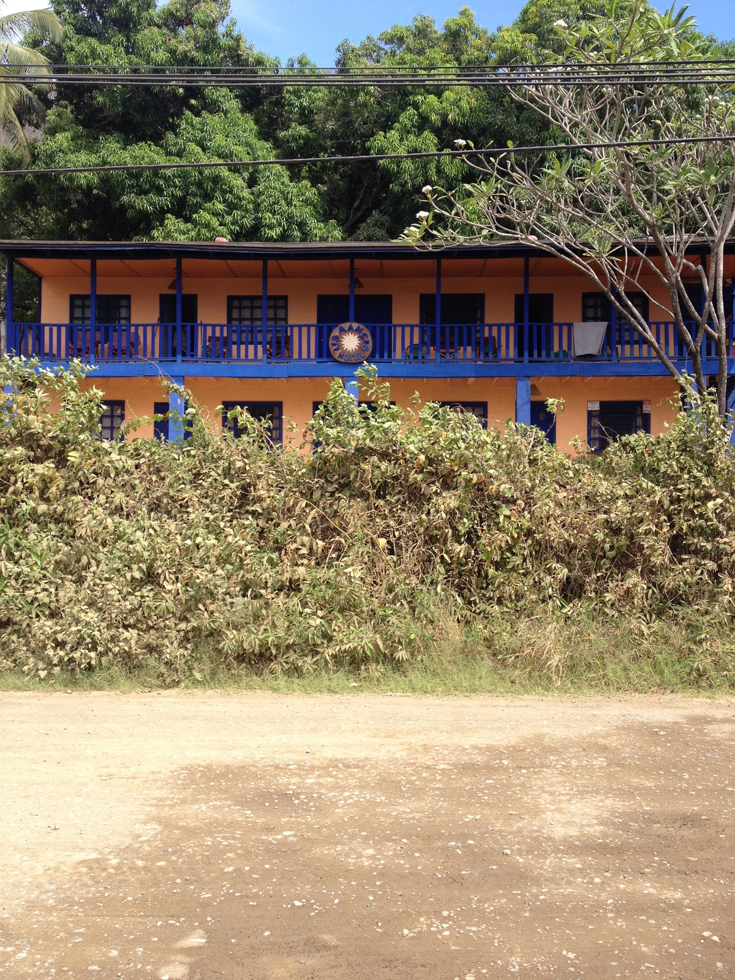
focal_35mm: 35
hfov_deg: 40.7
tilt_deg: +0.4
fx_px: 991
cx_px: 368
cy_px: 490
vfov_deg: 52.6
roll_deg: +1.0
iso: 50
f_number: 2.4
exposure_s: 1/613
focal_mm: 4.28
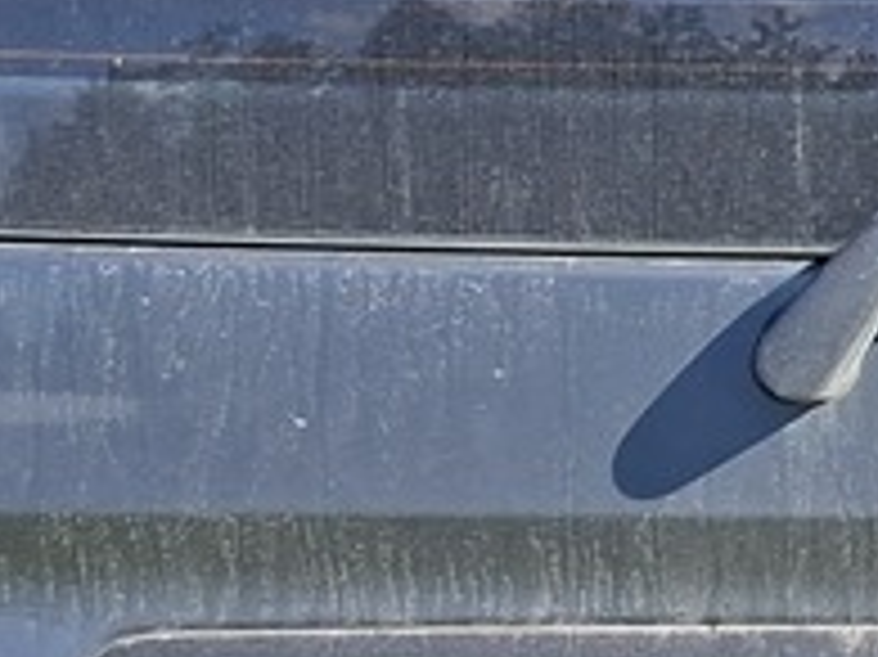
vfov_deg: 8.7
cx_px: 1135
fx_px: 4309
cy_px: 590
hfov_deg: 11.3
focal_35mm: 170
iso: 40
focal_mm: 5.54
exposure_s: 1/1376
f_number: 1.8
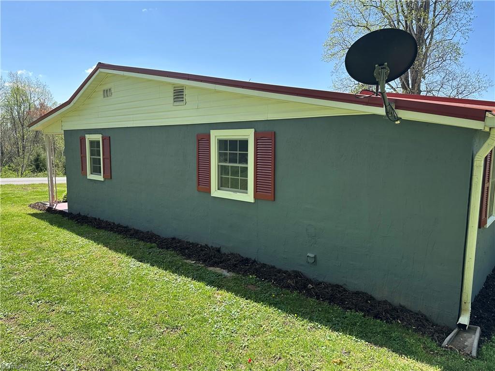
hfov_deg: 71.6
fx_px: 343
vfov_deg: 56.8
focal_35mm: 24
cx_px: 248
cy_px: 186
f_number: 1.78
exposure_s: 1/1517
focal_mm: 6.86
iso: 80
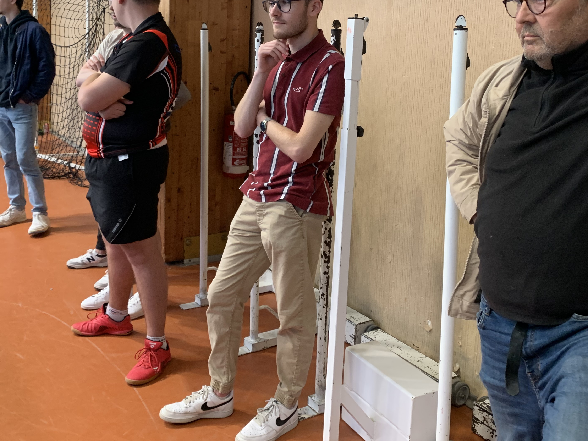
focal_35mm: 37
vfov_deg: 38.1
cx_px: 309
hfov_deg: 50.1
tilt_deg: -6.6
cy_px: 139
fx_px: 629
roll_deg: -2.2
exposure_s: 1/60
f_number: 1.8
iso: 200
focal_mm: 4.25
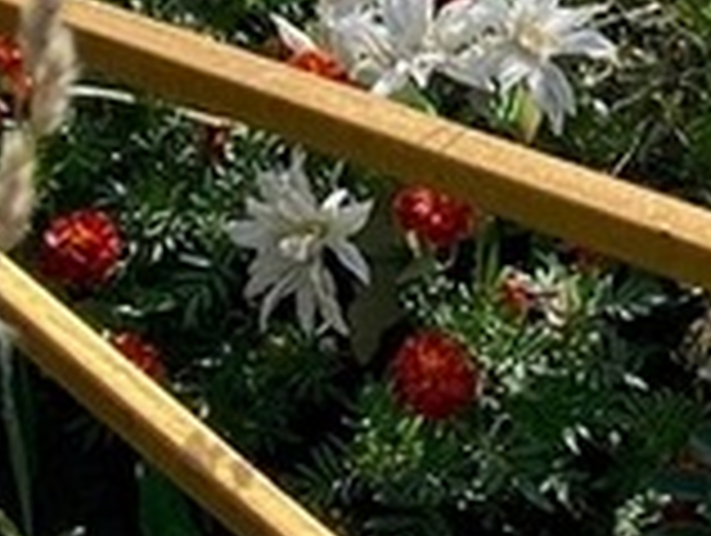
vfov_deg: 8.2
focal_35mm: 168
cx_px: 464
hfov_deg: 11.7
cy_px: -734
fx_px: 3456
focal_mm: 4.25
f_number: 1.8
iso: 32
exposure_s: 1/1193
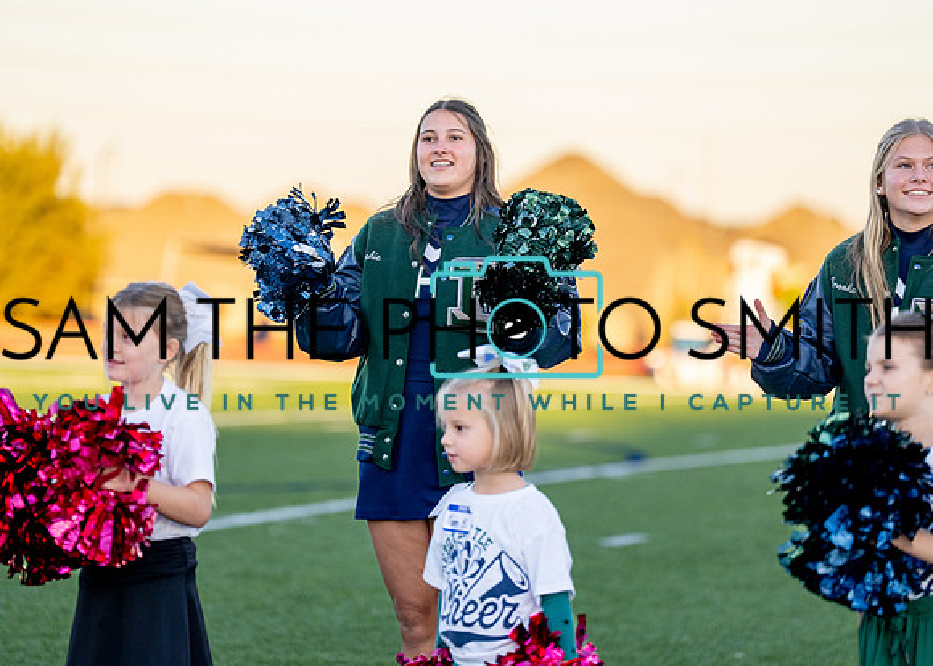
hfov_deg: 10.6
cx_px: 430
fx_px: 5036
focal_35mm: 190
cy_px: 285
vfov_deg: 7.6
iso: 500
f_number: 2.8
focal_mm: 155
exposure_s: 1/1250
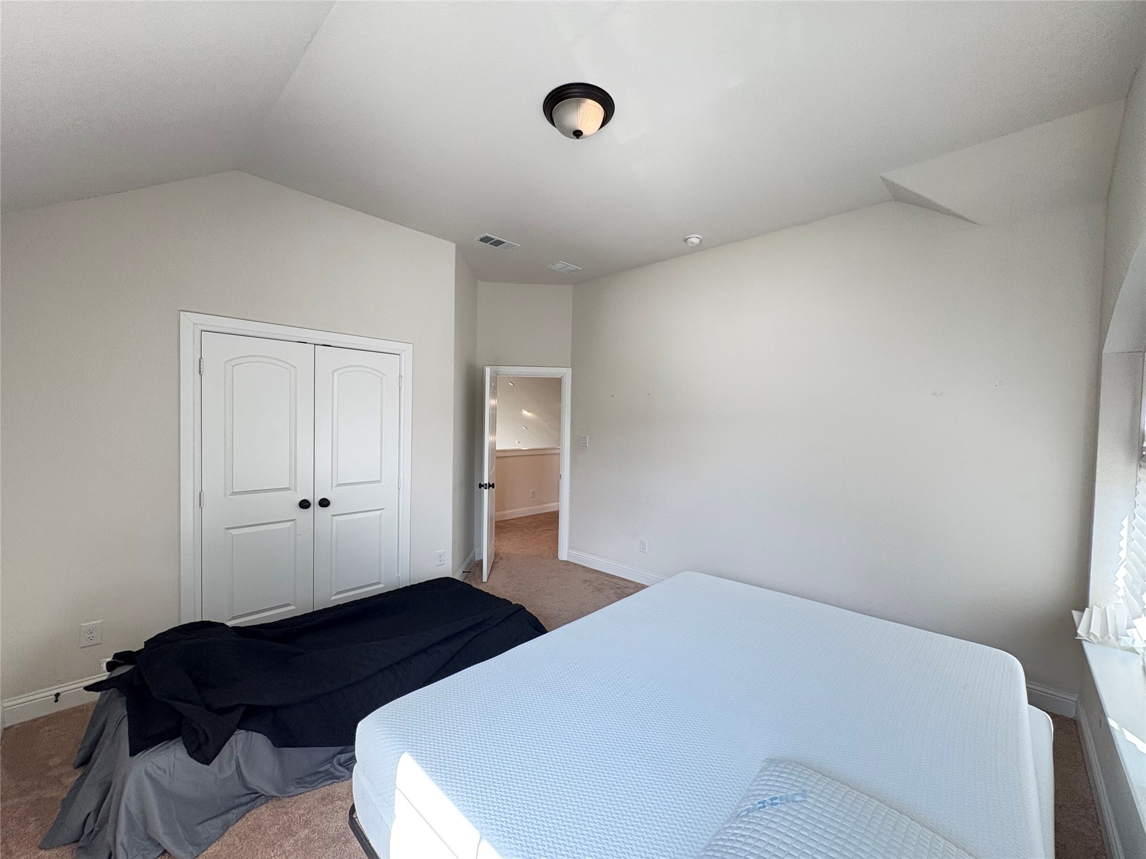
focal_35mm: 14
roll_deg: -0.9
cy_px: 430
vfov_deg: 85.7
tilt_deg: -0.4
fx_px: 463
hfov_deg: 102.1
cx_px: 573
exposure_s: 1/99
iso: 160
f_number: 2.2
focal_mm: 2.22
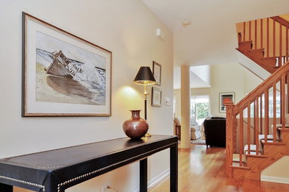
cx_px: 166
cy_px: 114
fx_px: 176
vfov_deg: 56.7
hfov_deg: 78.1
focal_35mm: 22
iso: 200
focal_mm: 12
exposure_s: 1/2.5
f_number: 8
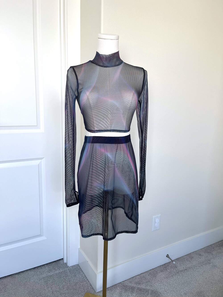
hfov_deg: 53.1
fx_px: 223
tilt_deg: -10.2
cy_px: 148
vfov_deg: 67.3
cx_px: 112
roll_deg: -0.8
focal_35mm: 26
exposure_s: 1/121
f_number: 1.6
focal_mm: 5.1
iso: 40
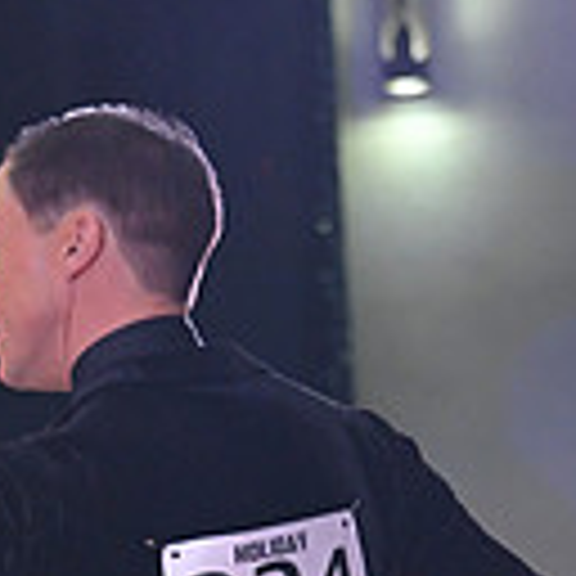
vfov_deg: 3.8
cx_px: -164
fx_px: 8679
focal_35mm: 461
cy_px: 1192
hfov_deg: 3.8
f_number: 5
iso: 2500
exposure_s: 1/320
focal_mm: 120
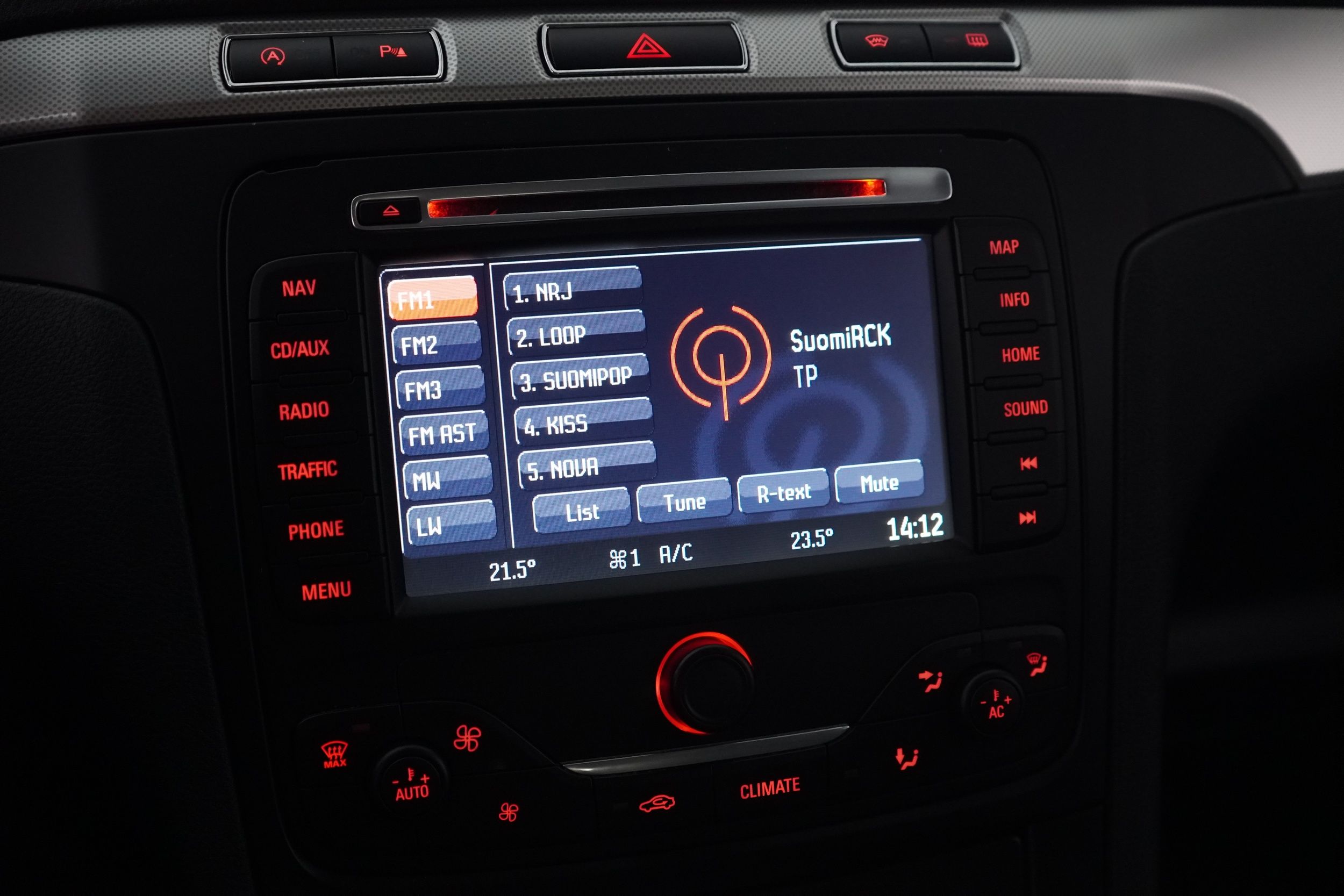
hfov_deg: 46.4
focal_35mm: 42
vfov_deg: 31.9
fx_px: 1568
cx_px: 672
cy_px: 448
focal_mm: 28
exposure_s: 1/60
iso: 6400
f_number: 4
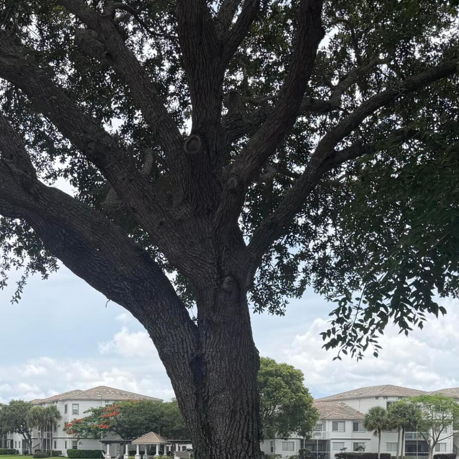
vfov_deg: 27.6
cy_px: 448
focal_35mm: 59
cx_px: 47
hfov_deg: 28.0
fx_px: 885
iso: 80
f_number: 1.78
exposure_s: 1/4975
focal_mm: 6.76
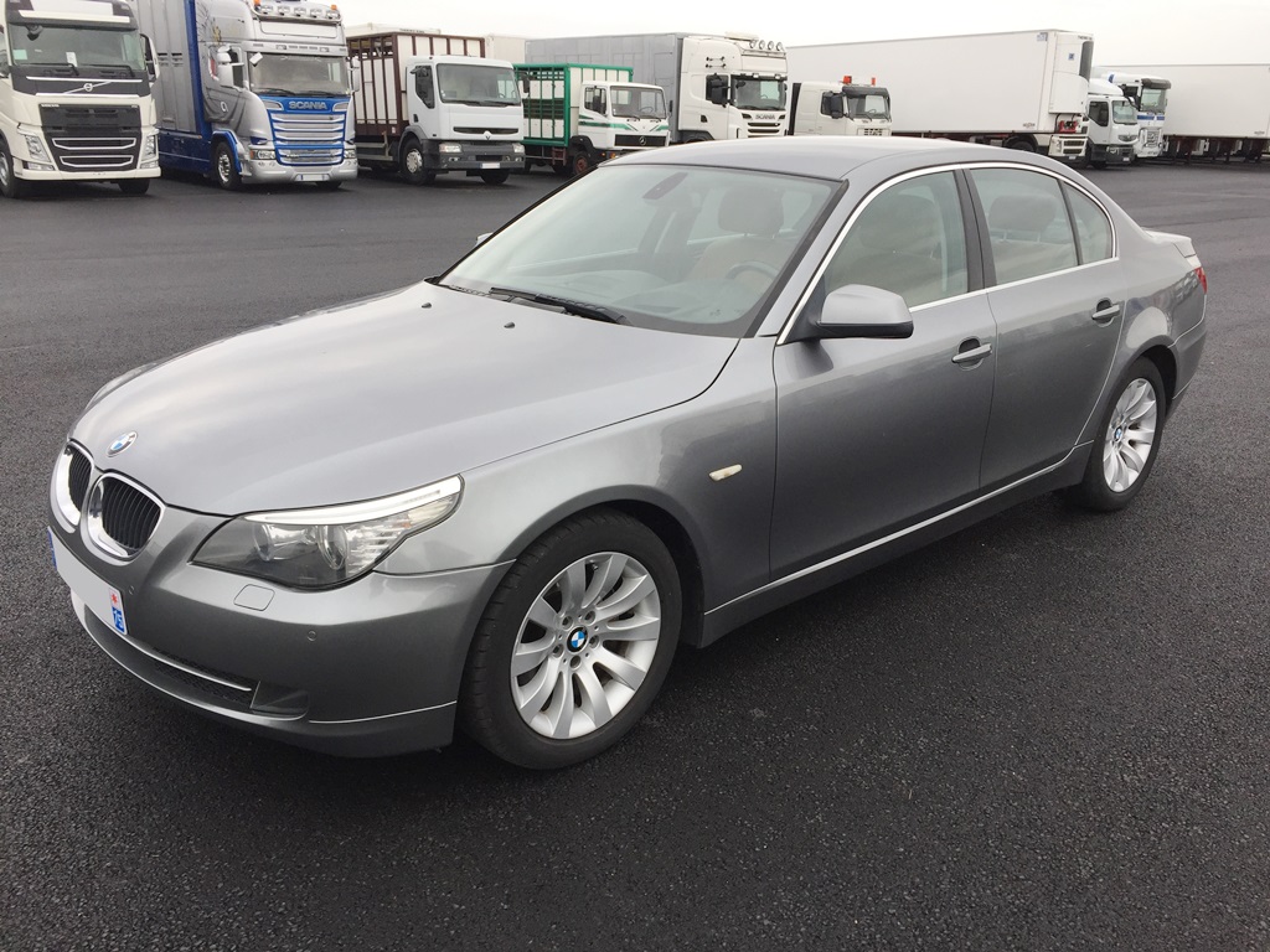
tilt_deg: -19.3
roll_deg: -0.8
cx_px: 635
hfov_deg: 61.7
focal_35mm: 29
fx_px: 1064
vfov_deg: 48.2
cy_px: 476
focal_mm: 4.15
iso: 32
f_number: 2.2
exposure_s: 1/476
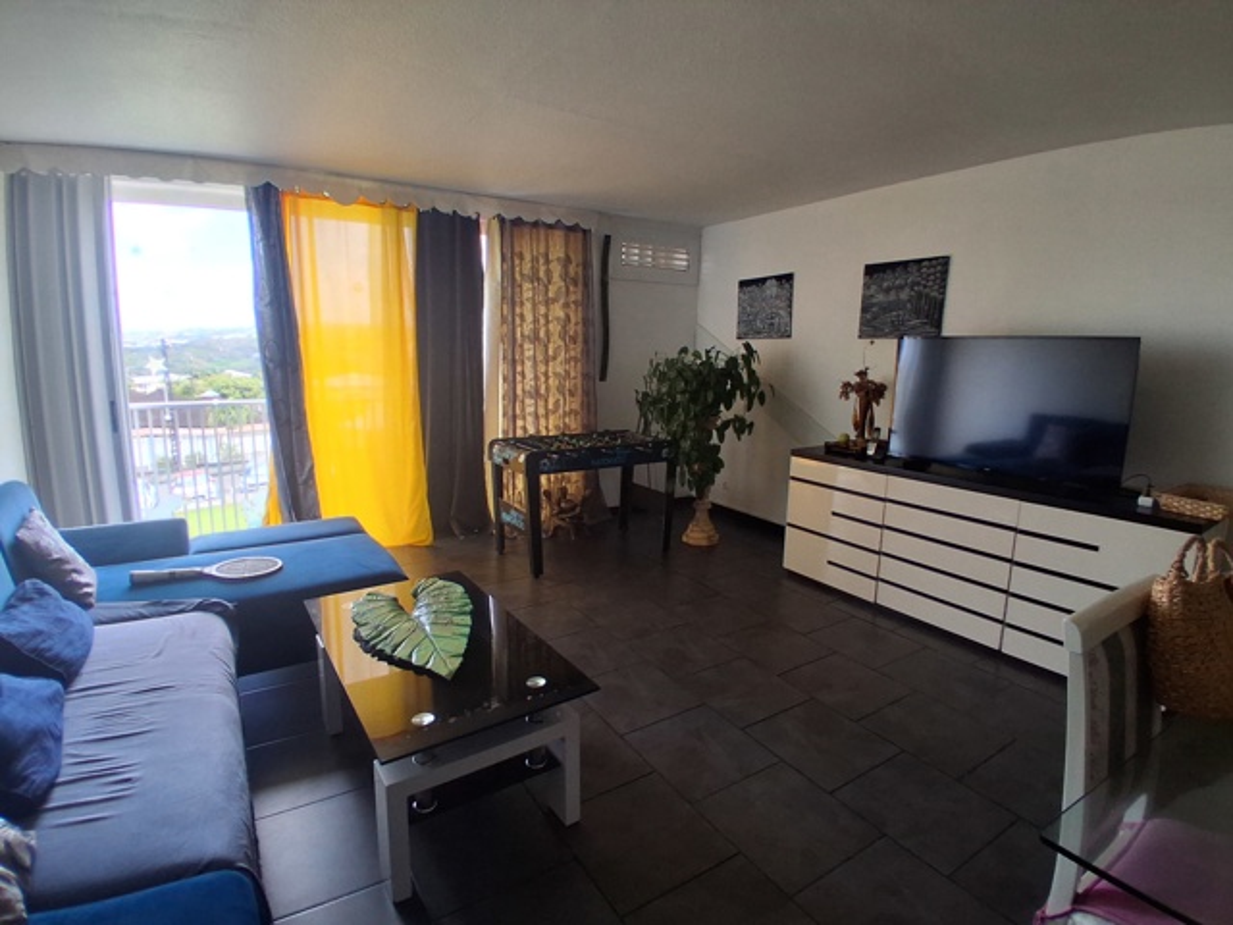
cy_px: 462
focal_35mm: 17
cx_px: 616
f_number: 2.2
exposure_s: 1/120
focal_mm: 1.4
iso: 100
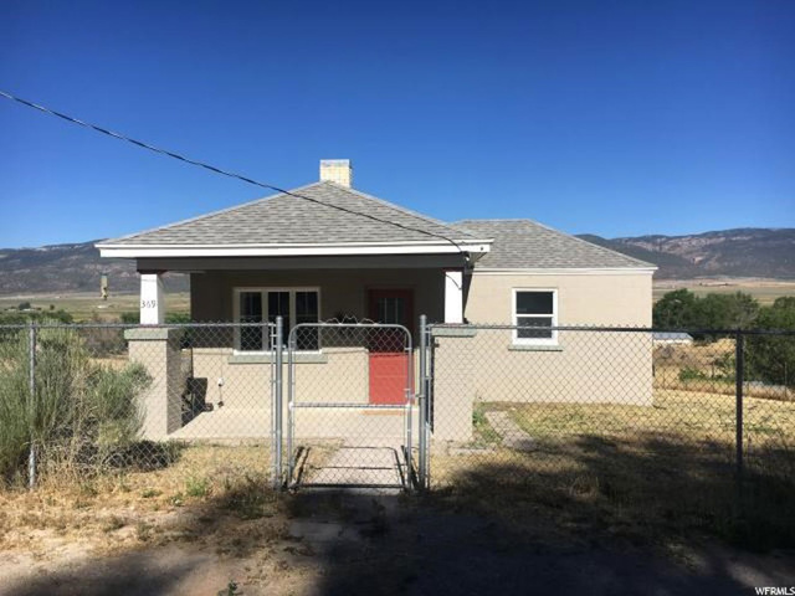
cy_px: 298
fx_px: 666
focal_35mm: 29
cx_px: 398
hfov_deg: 61.7
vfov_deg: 48.2
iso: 25
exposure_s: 1/2653
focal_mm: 4.15
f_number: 2.2
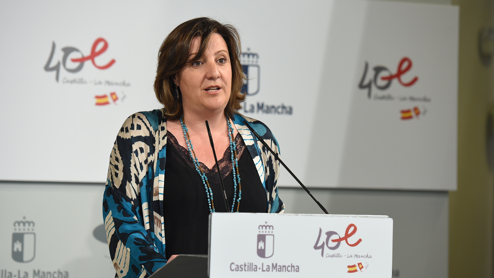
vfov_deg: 7.7
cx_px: 246
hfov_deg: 13.6
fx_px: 2069
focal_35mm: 158
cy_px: 155
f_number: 4.5
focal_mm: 150
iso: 2000
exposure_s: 1/250
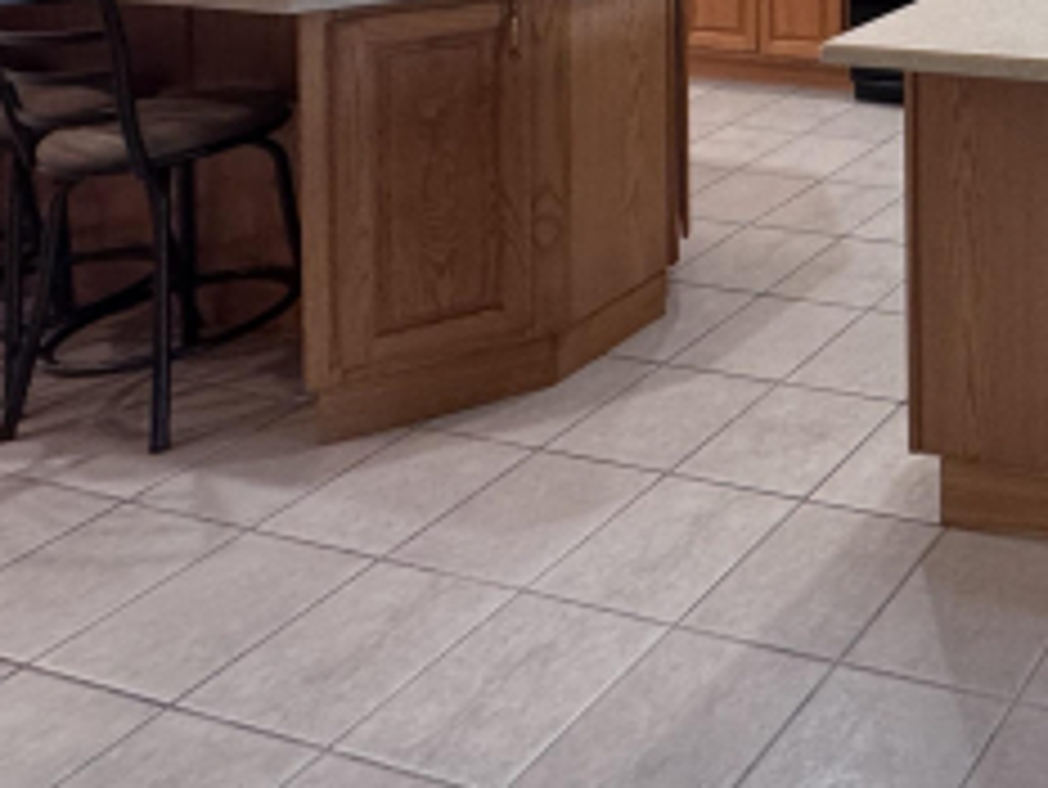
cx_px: 1361
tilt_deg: -1.0
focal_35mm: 40
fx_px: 1212
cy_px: -306
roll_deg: +0.1
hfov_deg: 33.8
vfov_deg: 27.9
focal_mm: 2.22
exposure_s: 1/60
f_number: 2.2
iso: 250
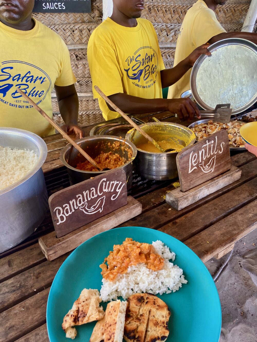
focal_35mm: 26
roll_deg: +0.8
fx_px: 257
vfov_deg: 67.3
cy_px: 171
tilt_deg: -32.3
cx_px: 128
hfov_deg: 53.1
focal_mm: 4.25
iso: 100
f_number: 1.8
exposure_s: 1/121
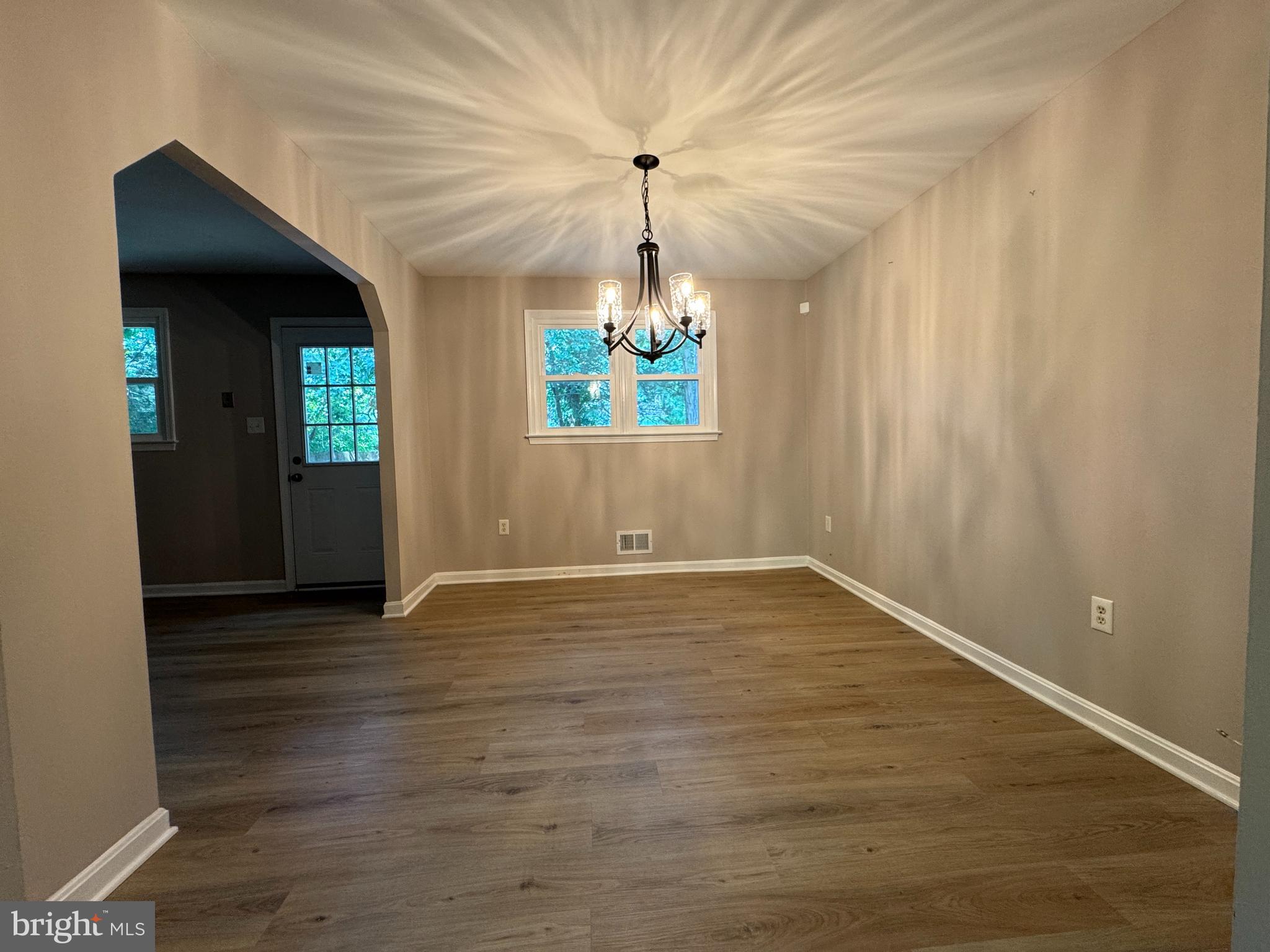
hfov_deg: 102.1
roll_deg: +0.9
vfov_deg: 85.7
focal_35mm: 14
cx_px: 635
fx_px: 514
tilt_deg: -4.1
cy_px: 476
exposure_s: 1/60
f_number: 2.2
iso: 160
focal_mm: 2.22
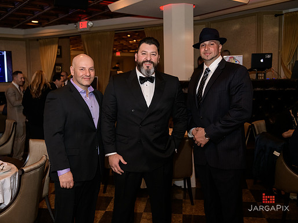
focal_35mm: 37
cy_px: 111
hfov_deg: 50.1
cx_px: 135
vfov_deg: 38.6
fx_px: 318
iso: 1600
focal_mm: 34
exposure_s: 1/125
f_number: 3.2
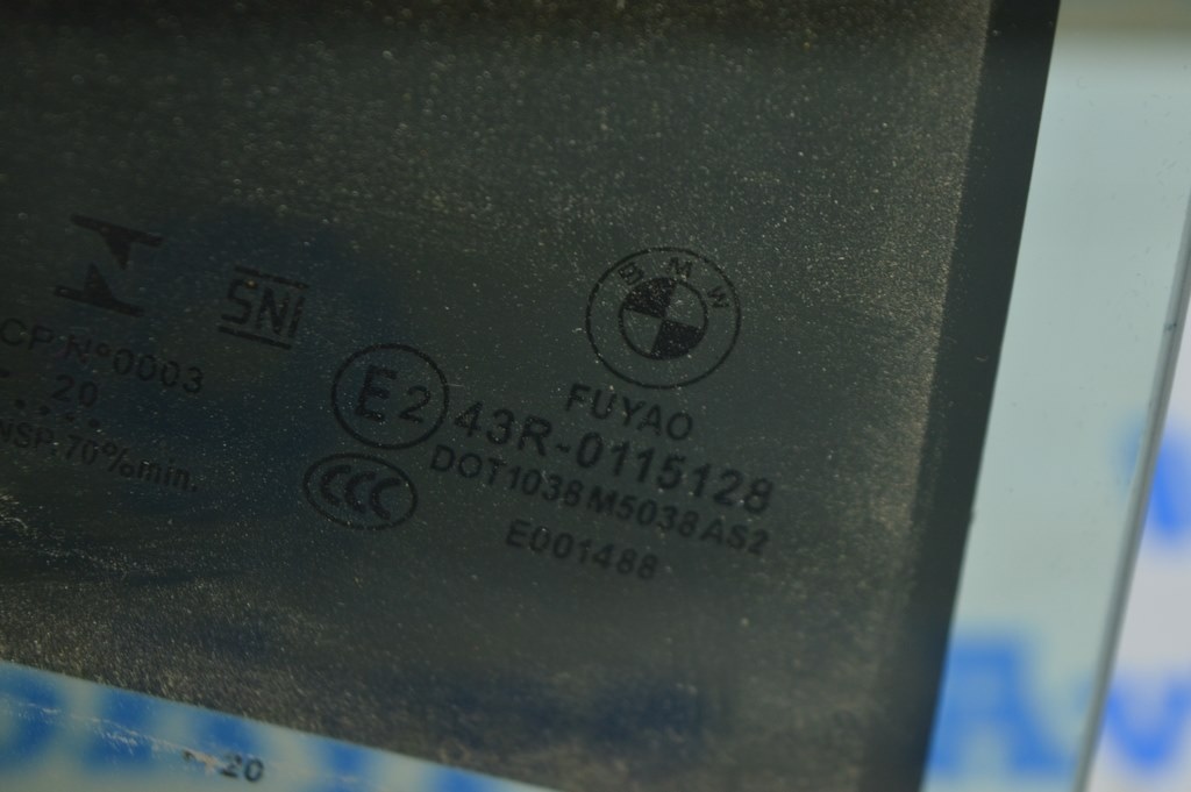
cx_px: 596
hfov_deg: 24.6
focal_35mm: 82
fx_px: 2727
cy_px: 396
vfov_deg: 16.5
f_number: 5.6
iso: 400
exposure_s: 1/20
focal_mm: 55
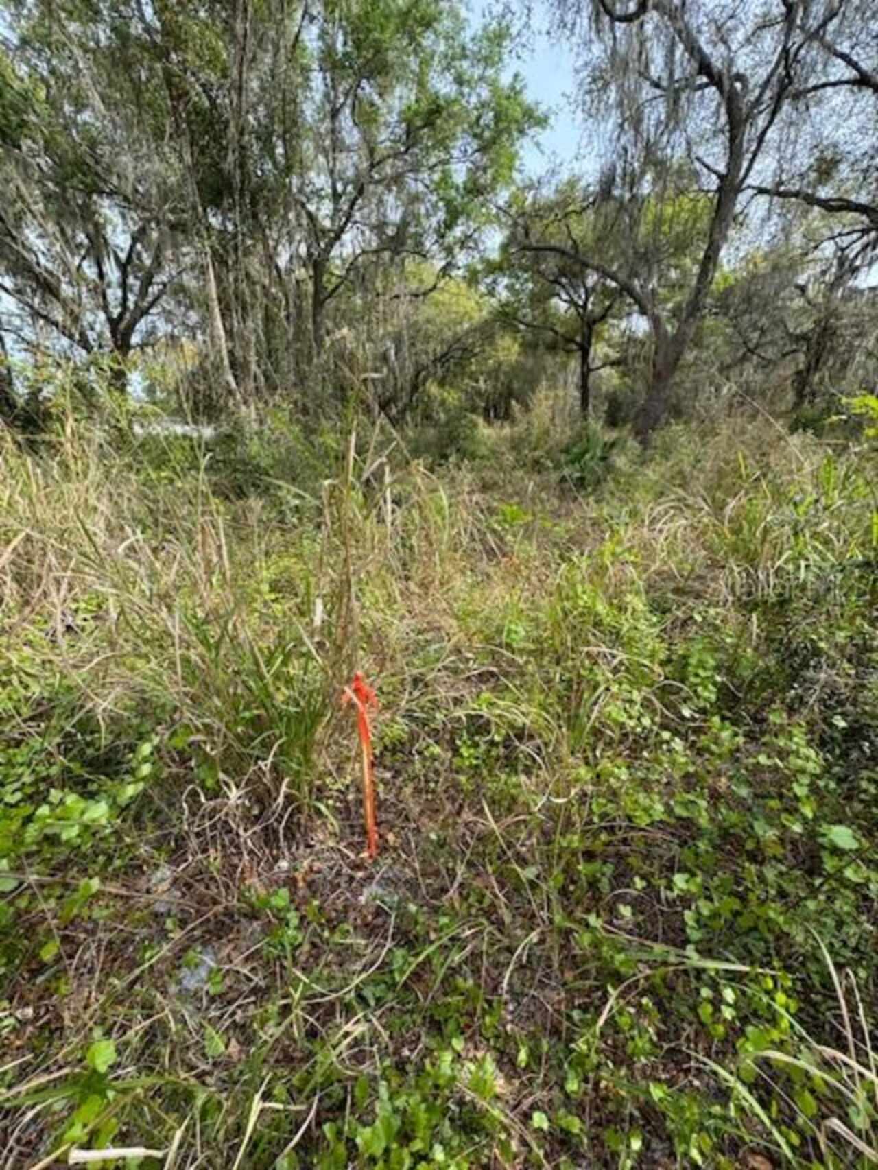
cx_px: 439
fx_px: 473
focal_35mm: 14
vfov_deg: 102.1
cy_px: 585
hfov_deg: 85.7
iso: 40
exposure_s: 1/388
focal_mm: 2.22
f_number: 2.2
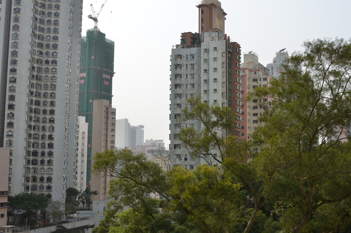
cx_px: 176
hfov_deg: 41.2
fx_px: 467
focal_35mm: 48
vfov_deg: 27.9
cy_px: 116
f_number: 8
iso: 140
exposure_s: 1/250
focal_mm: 32
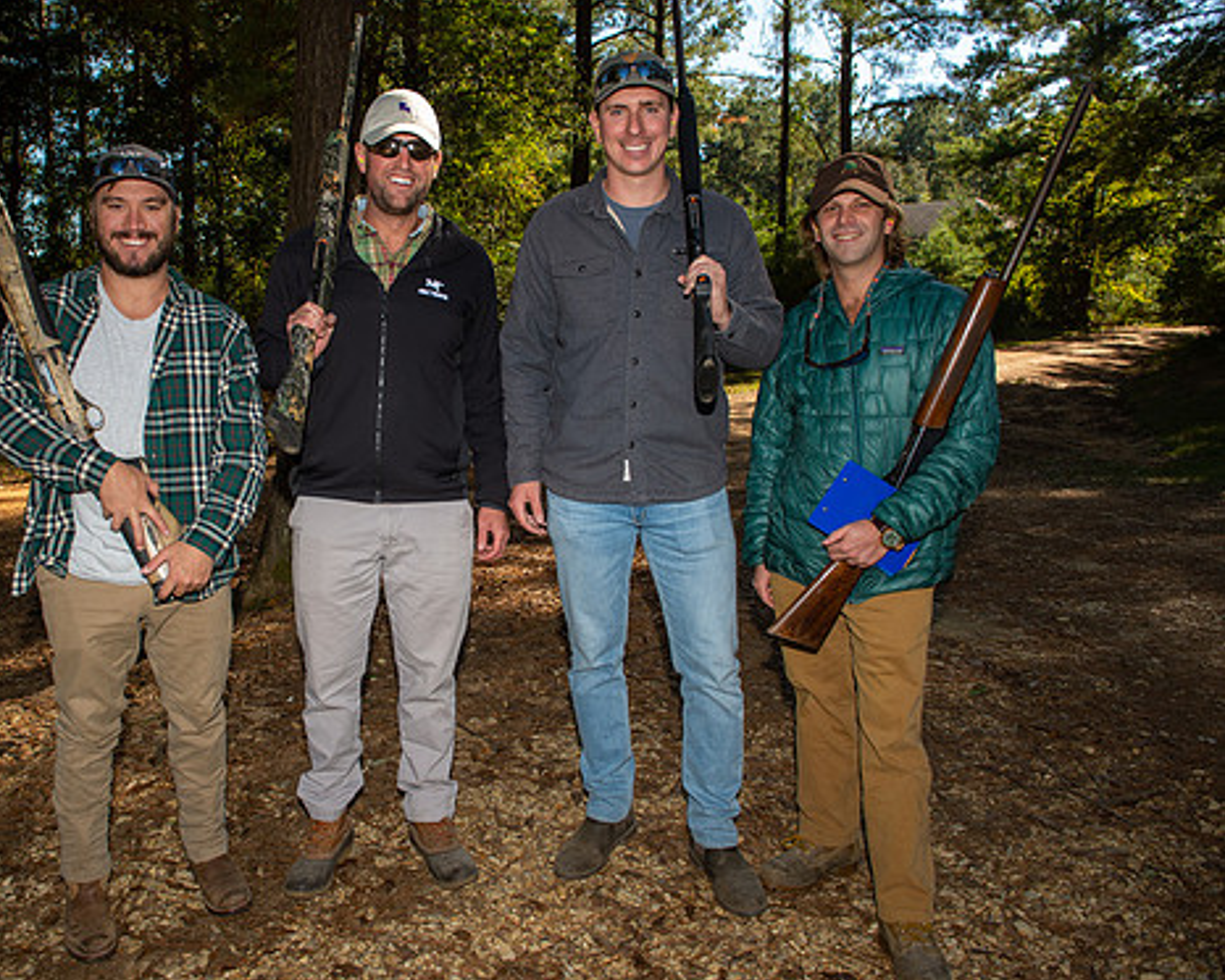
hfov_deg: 61.4
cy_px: 489
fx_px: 1015
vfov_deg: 51.5
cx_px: 465
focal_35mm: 28
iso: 125
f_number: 5.6
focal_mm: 24
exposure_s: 1/200
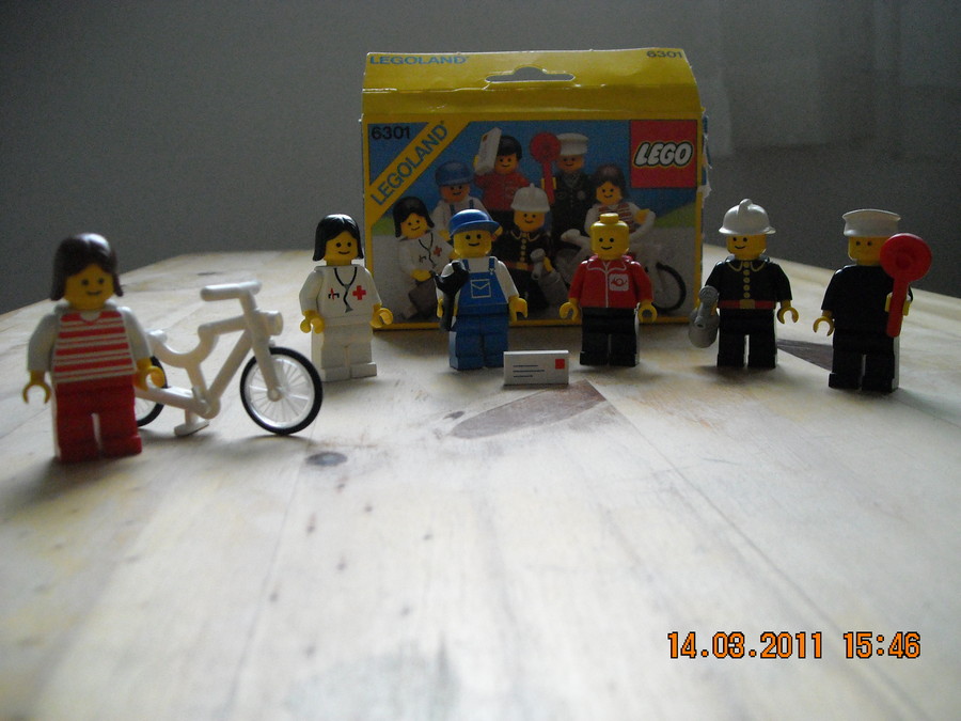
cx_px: 480
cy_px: 360
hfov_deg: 52.6
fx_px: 972
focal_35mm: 35
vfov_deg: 40.7
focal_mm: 5.7
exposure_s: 1/135
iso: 496
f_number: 2.8
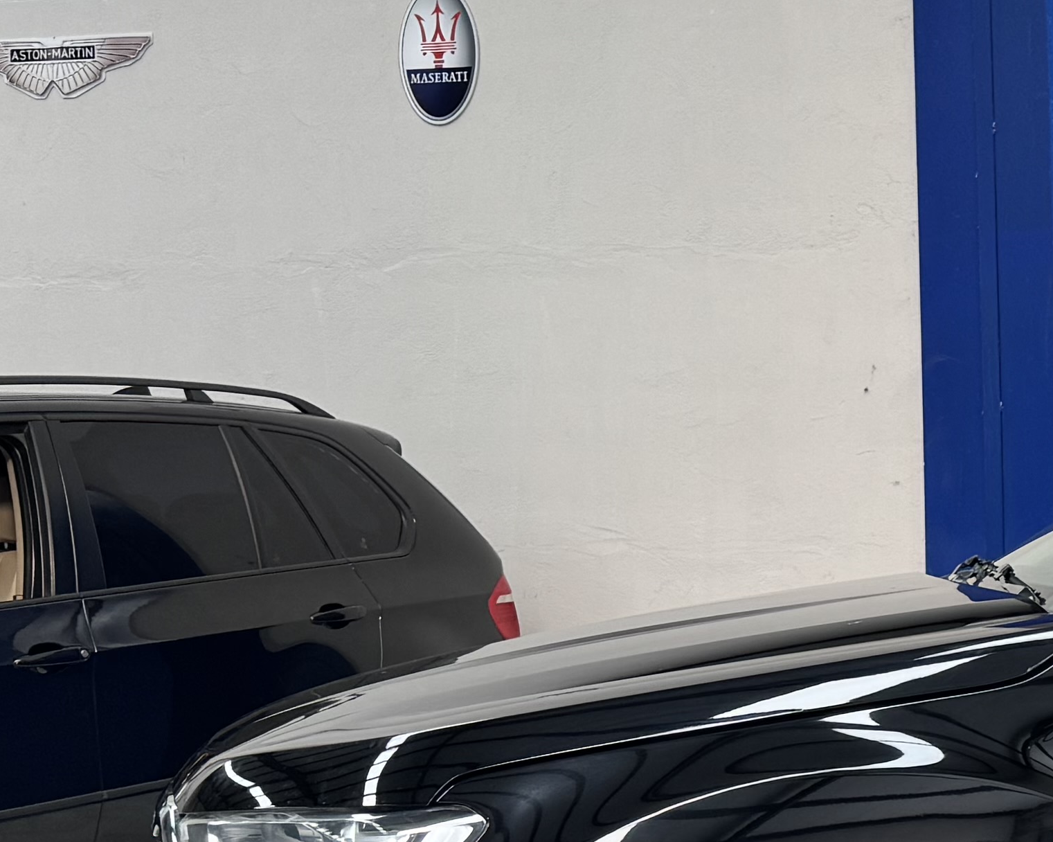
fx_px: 2742
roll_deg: +0.4
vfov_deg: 17.4
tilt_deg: -2.8
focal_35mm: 88
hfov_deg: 18.3
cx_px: 1740
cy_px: 583
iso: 64
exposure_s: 1/100
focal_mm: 6.76
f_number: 1.78
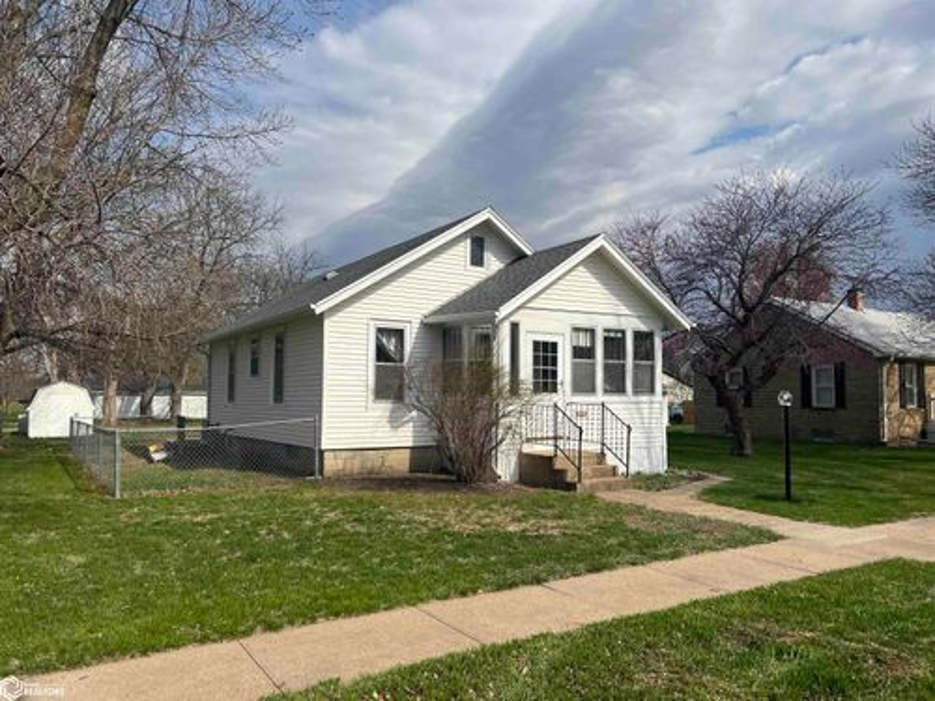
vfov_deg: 53.1
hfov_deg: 67.3
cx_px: 468
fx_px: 702
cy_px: 350
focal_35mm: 26
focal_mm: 5.7
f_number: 1.5
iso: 50
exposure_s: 1/6993
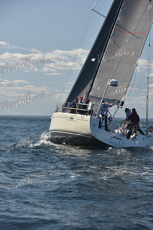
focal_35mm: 140
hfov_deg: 9.8
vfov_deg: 14.7
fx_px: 892
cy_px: 115
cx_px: 76
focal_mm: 140
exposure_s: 1/640
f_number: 7.1
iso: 250
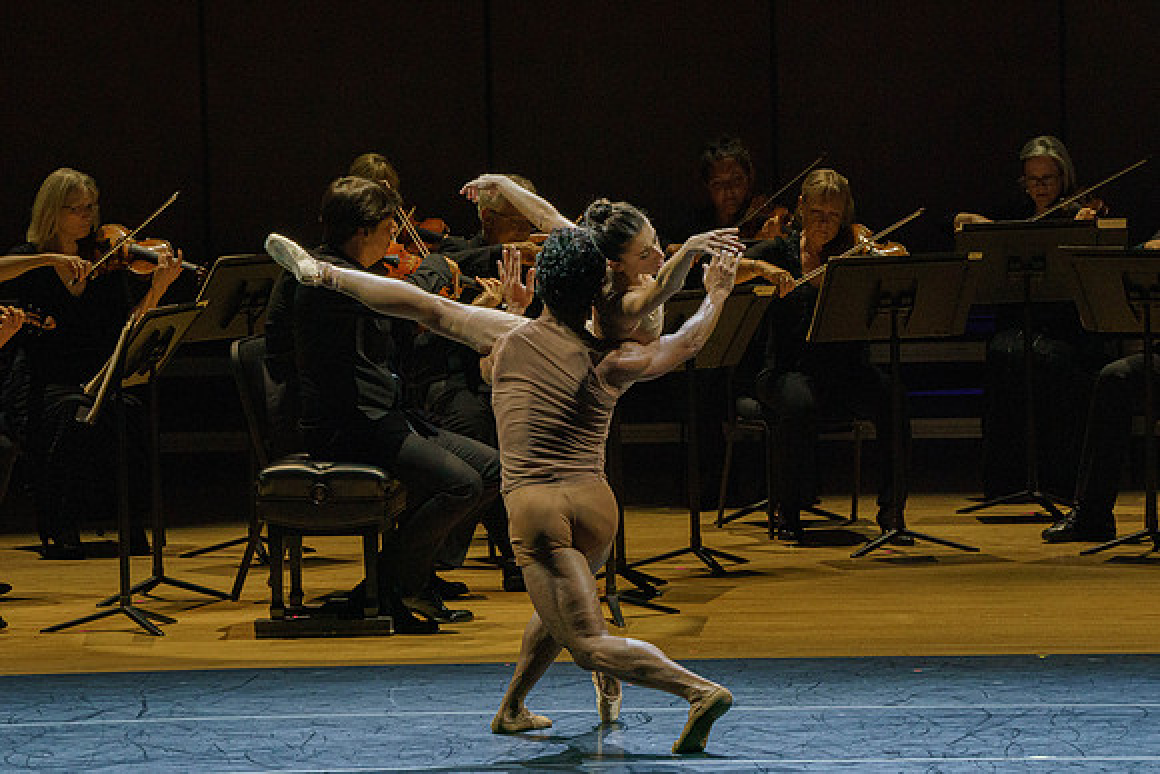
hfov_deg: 6.3
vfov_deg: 4.2
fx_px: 10566
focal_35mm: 328
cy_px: 328
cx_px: 568
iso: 4000
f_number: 14
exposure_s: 1/250
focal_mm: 274
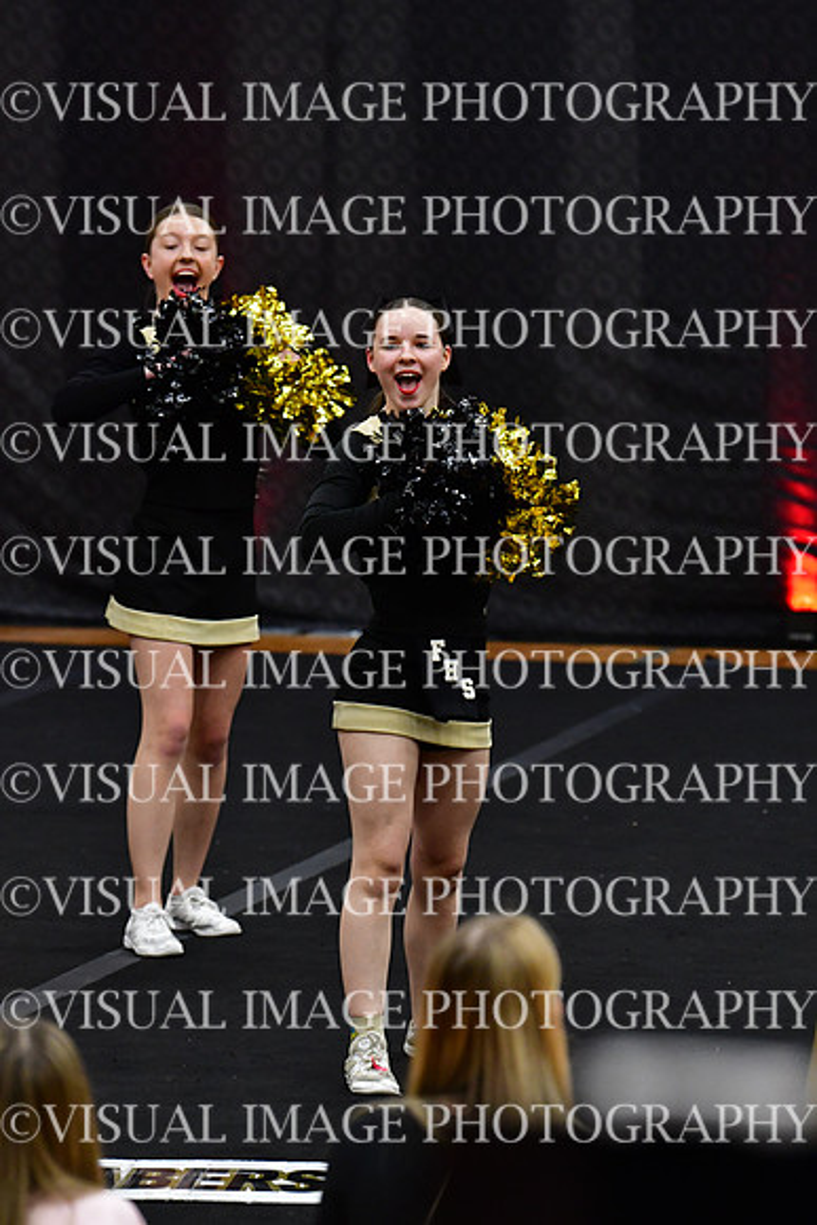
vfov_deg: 8.9
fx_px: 7892
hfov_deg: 5.9
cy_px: 612
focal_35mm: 232
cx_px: 408
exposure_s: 1/500
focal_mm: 155
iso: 4000
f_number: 4
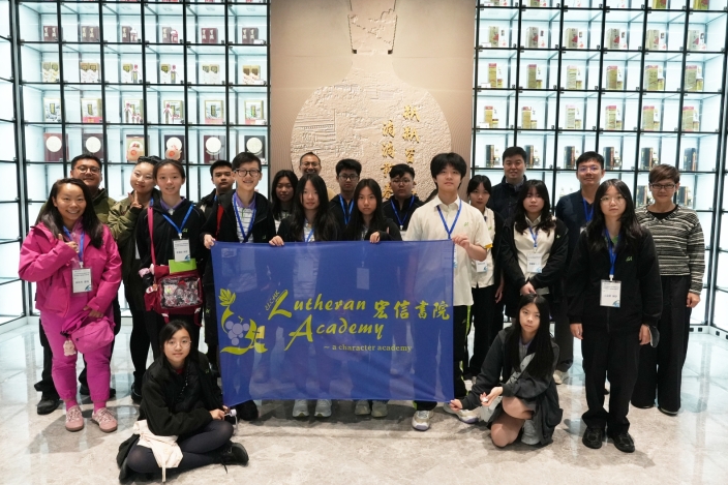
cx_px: 376
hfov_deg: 71.5
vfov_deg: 51.2
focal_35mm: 25
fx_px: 505
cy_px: 231
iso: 5000
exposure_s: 1/160
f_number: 5
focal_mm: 22
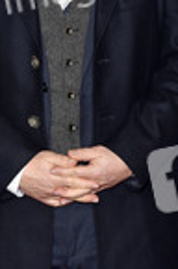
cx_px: 74
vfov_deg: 10.9
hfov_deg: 7.3
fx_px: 1401
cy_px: 76
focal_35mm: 188
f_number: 5.6
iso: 640
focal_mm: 68
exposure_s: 1/125
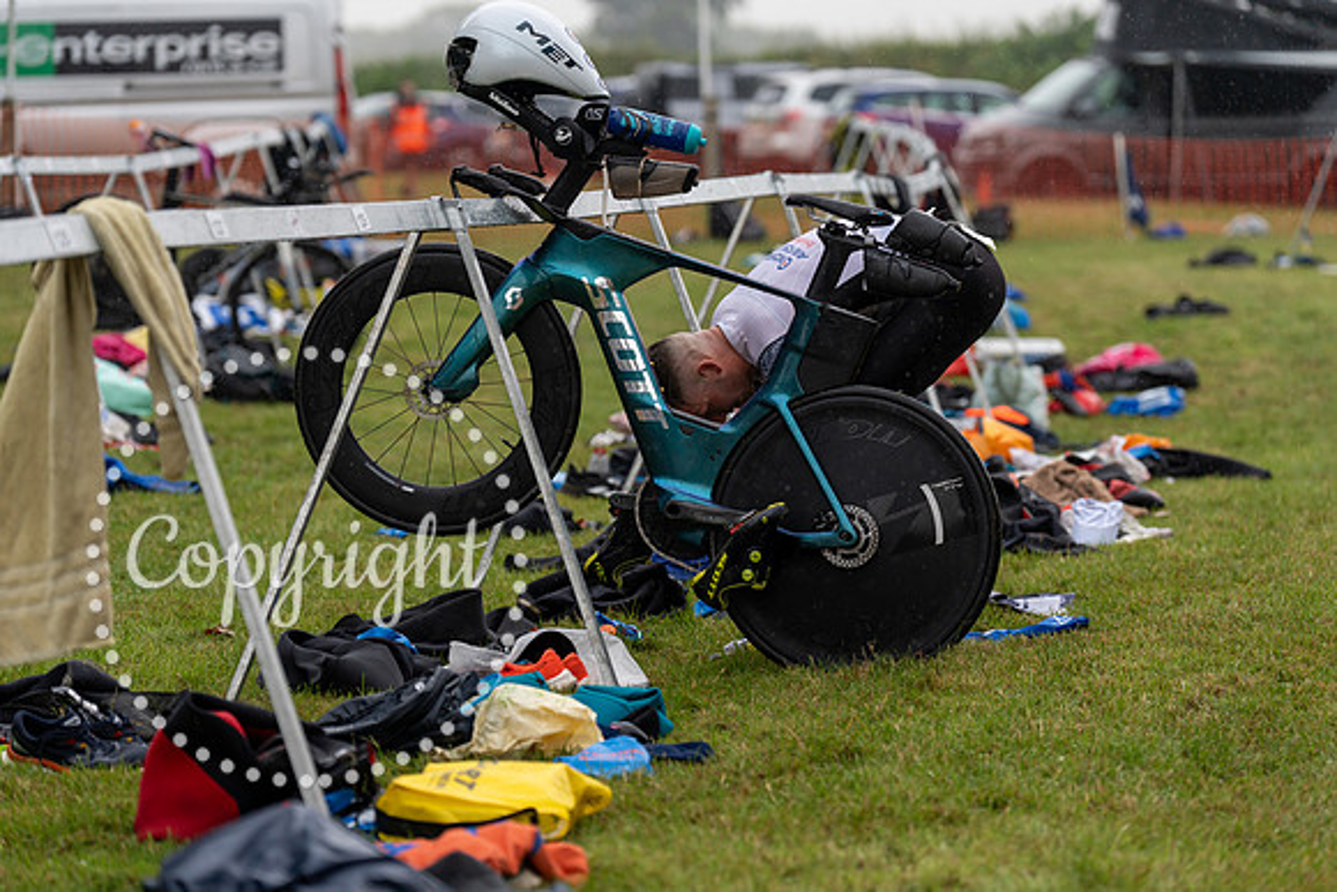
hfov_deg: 15.8
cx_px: 668
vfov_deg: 10.6
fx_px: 4829
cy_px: 446
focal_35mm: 130
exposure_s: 1/1000
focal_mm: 130
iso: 160
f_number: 3.2
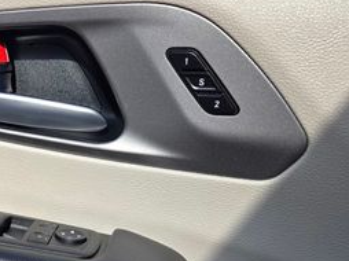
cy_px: 246
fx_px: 584
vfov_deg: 24.3
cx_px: -1
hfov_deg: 30.8
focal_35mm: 58
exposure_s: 1/843
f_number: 1.8
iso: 25
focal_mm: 5.4
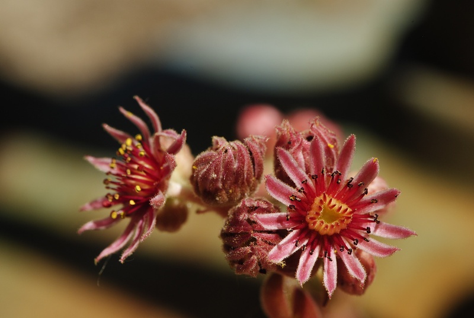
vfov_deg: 10.8
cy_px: 159
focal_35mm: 128
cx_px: 237
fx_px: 1681
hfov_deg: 16.0
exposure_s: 1/320
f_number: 11
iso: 200
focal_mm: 85
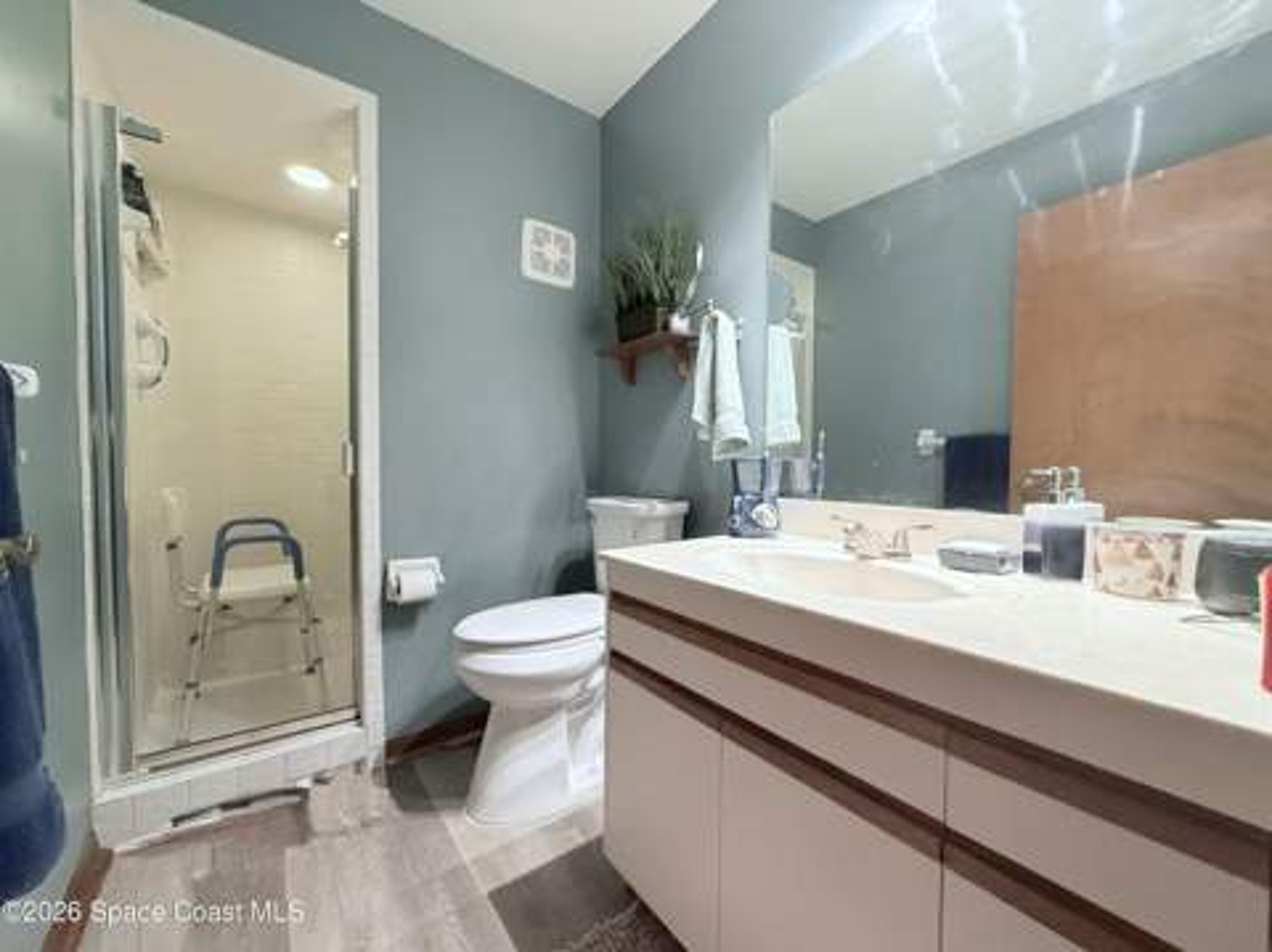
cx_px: 636
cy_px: 476
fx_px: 514
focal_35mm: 14
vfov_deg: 85.6
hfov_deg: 102.1
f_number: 2.2
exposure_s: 1/120
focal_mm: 2.22
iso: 500
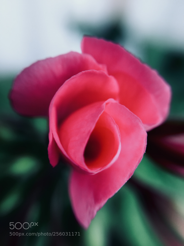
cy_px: 123
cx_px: 92
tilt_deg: -24.9
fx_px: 206
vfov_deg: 61.7
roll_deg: -7.3
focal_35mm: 29
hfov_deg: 48.2
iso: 25
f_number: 2.2
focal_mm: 4.15
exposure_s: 1/50
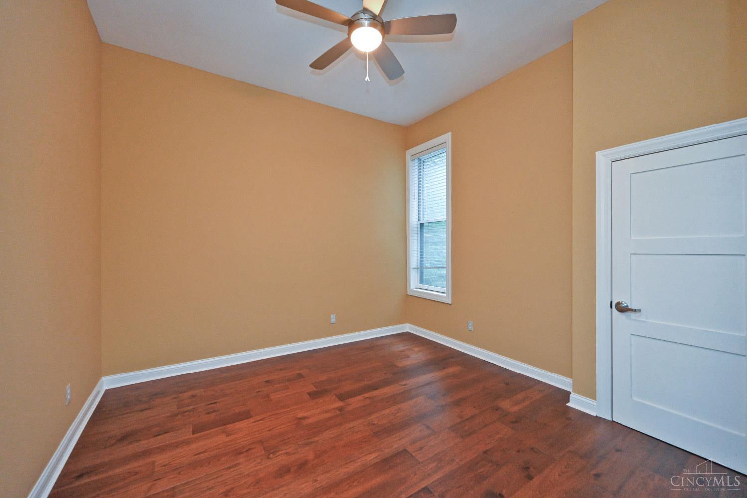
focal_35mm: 14
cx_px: 374
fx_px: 290
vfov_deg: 81.2
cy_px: 249
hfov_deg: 104.3
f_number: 4
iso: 2500
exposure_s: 1/60
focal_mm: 14
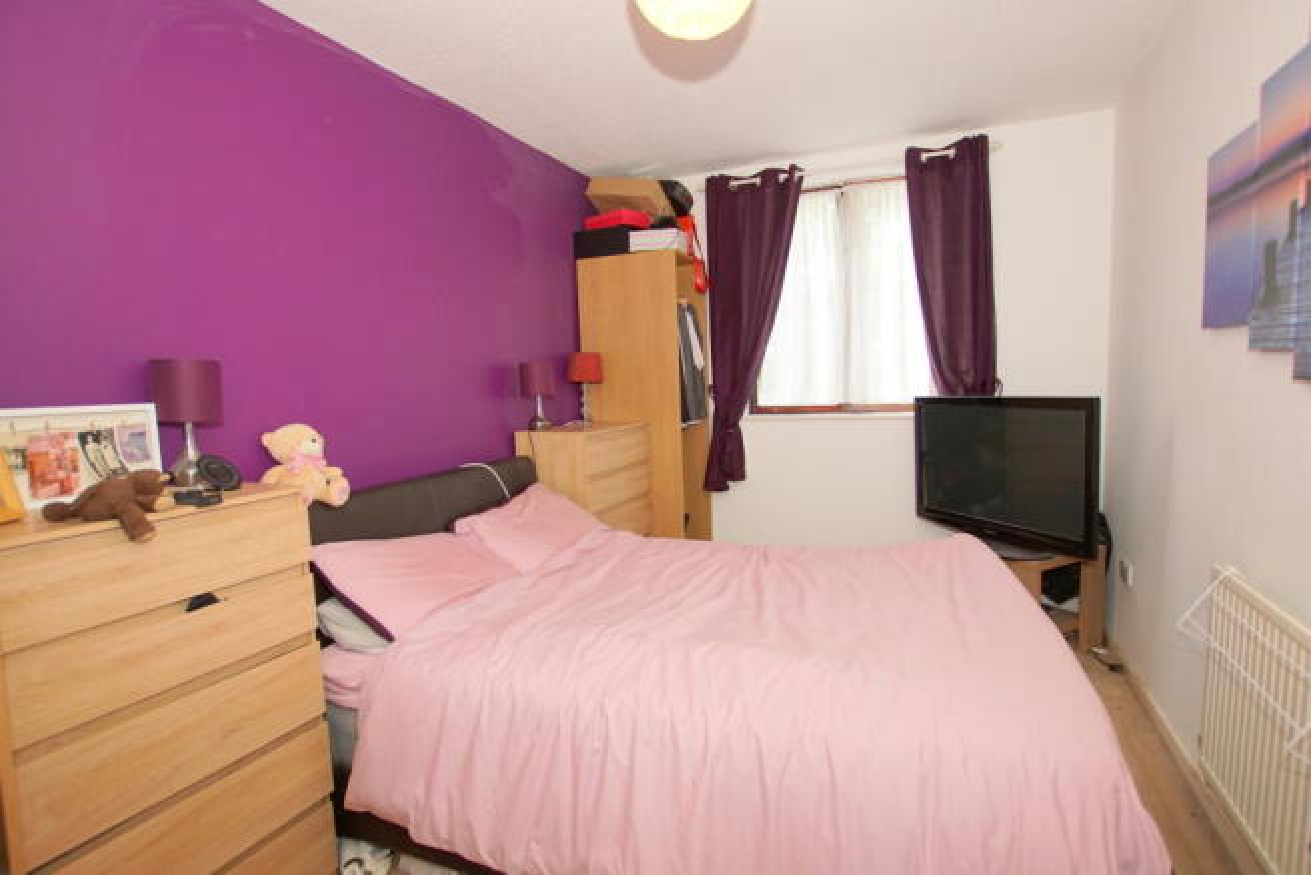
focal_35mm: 15
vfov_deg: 77.4
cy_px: 438
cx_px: 656
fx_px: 546
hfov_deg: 100.4
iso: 500
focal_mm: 10
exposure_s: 1/60
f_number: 3.5
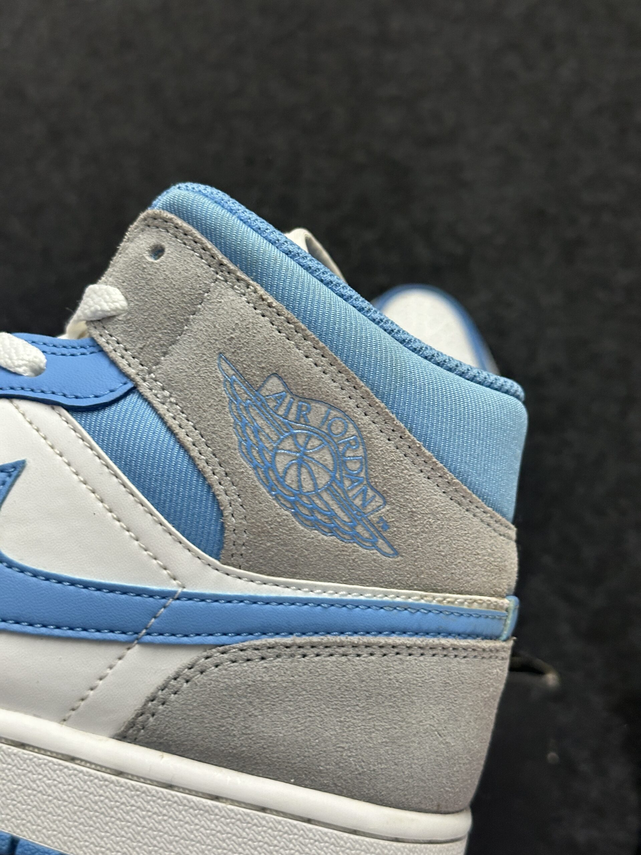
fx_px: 1185
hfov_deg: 30.3
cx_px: 320
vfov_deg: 39.7
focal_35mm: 48
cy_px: 428
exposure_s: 1/50
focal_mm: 6.86
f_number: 1.78
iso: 160
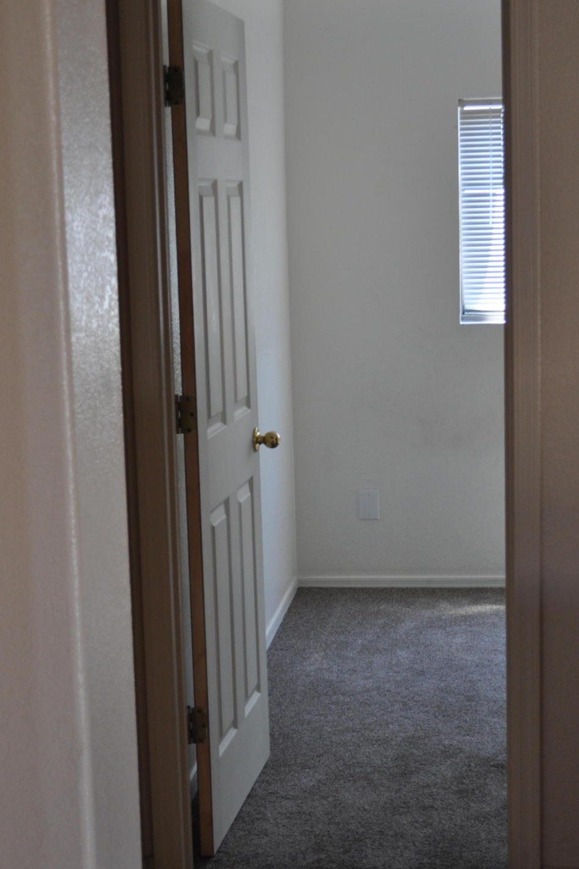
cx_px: 308
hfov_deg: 20.3
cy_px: 443
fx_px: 1616
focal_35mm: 67
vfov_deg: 30.1
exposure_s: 1/60
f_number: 4.8
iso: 500
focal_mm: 32
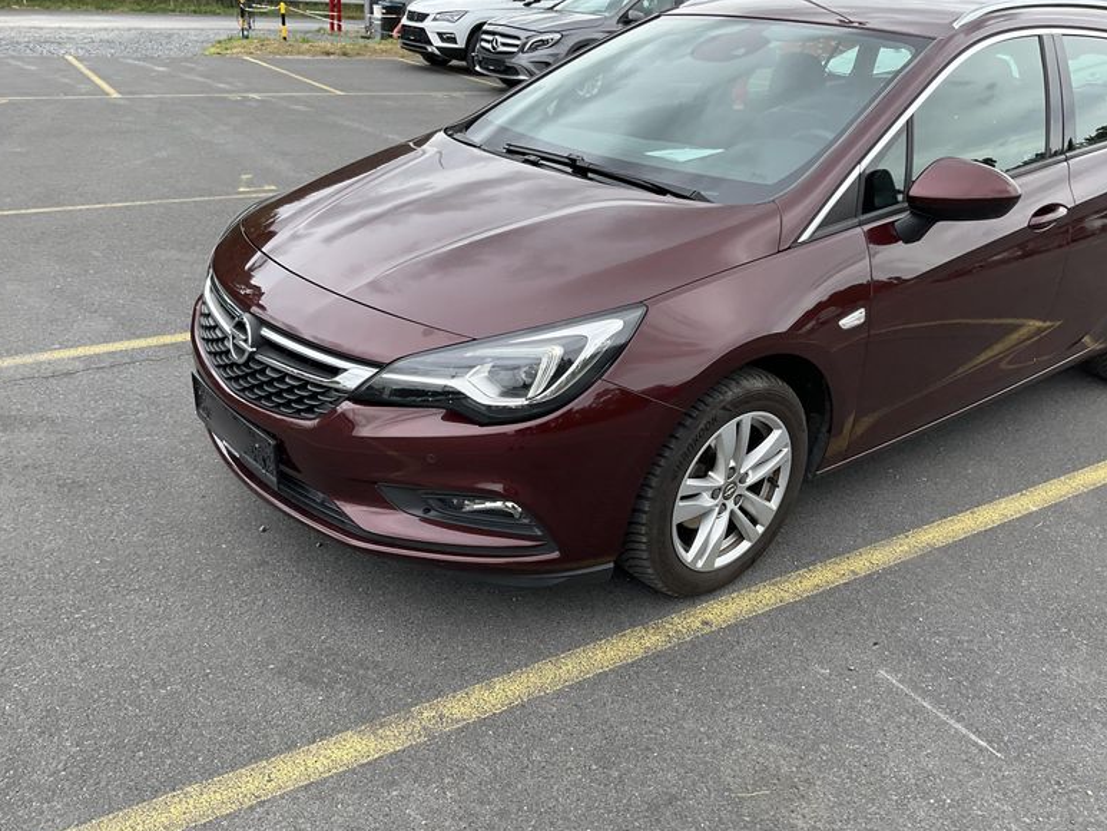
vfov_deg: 46.8
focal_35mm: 30
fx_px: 960
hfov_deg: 60.0
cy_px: 427
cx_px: 559
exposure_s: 1/606
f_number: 1.8
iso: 25
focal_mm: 3
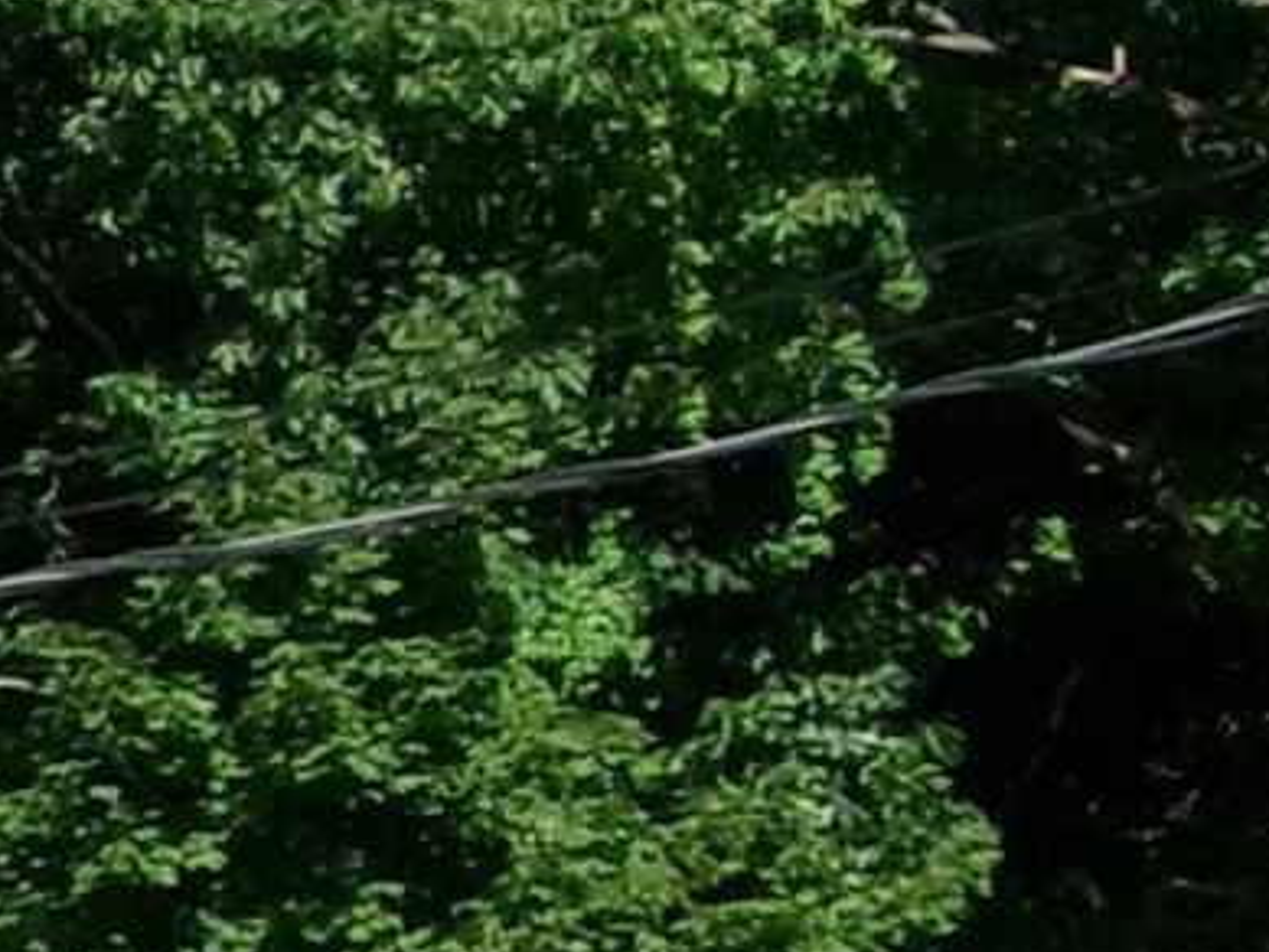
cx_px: -3562
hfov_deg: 4.7
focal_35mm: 387
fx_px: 14192
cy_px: 815
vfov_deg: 3.8
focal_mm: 8.7
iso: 200
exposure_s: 1/400
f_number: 8.93
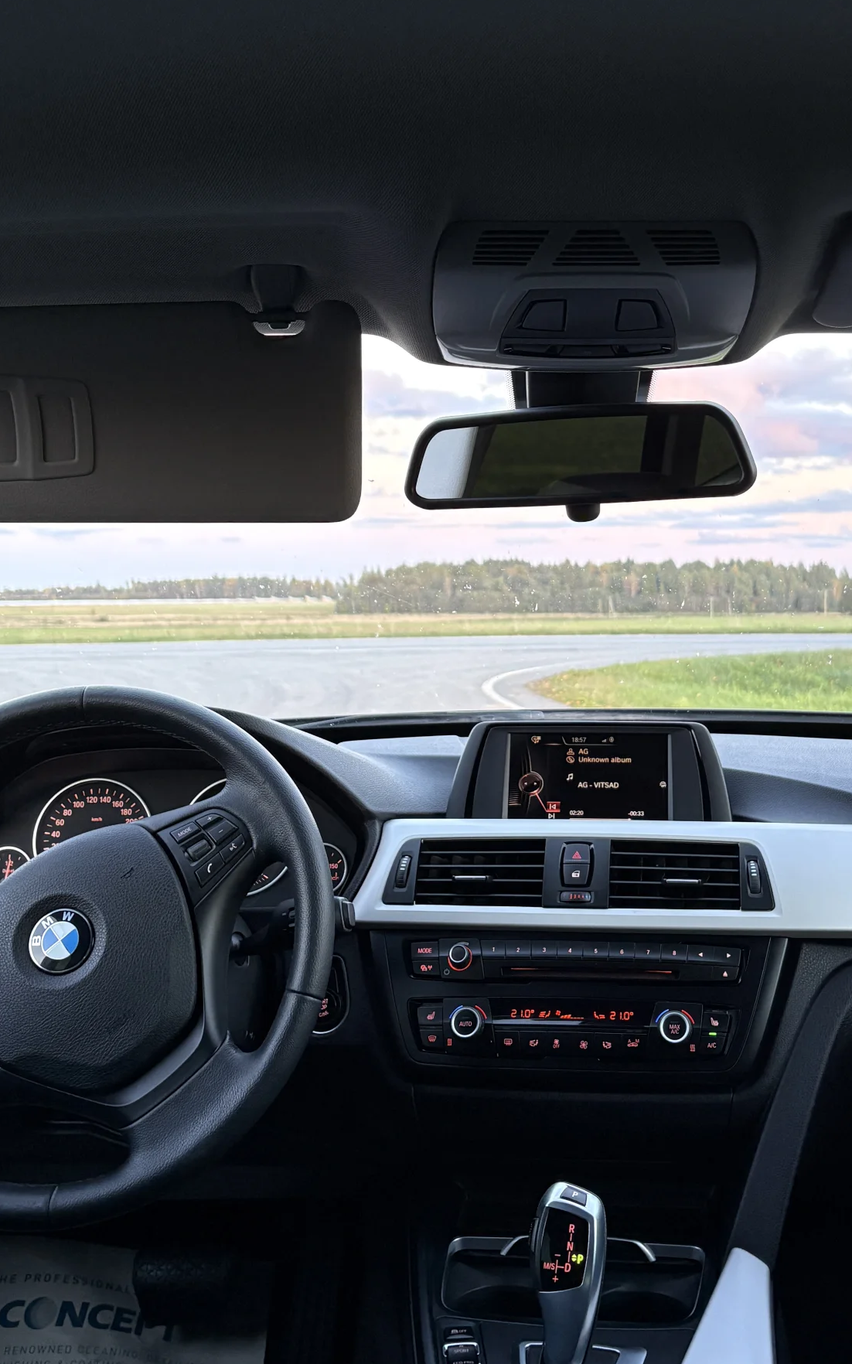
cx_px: 578
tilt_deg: +1.8
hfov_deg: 31.7
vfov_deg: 49.0
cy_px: 545
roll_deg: +0.1
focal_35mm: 40
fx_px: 1487
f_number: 1.6
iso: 250
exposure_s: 1/60
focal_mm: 5.96
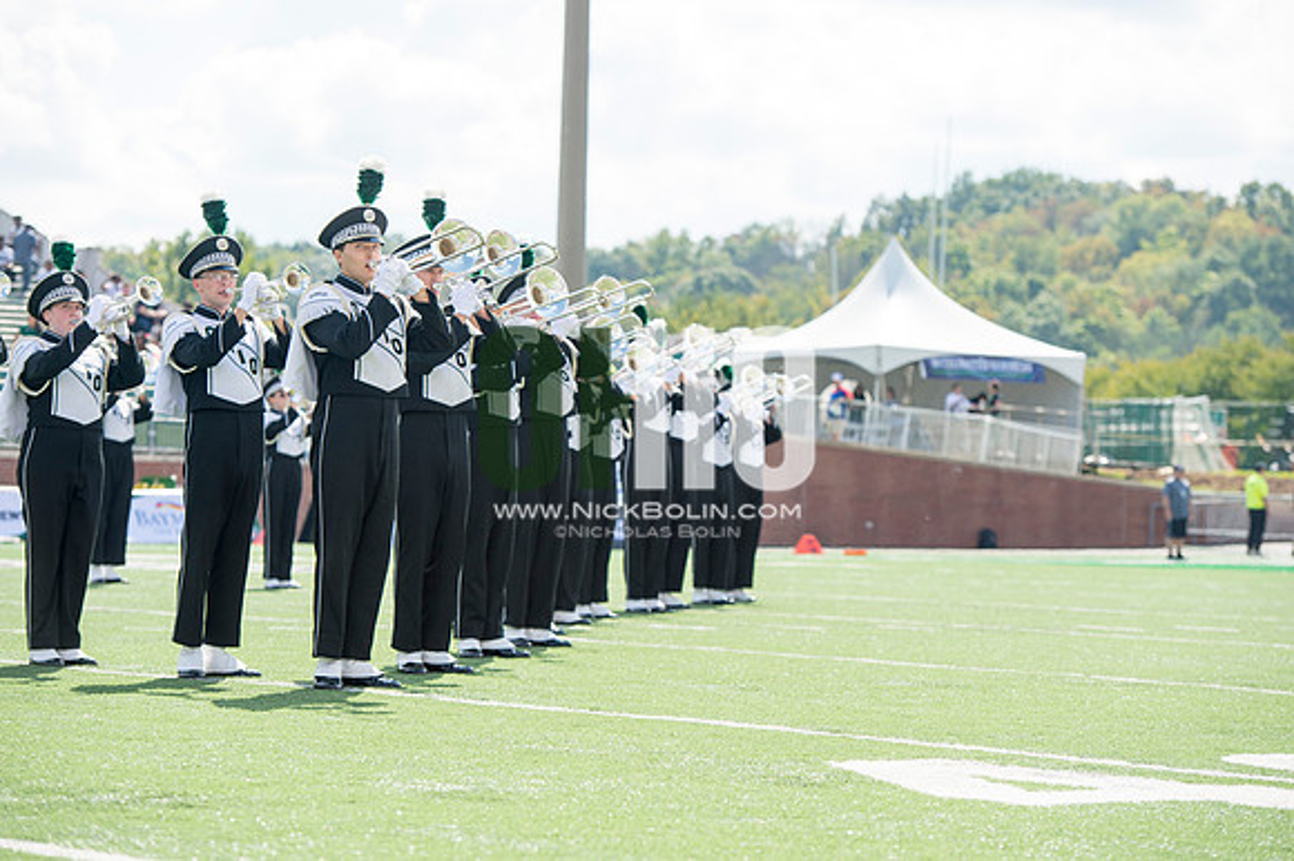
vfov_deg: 11.8
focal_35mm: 116
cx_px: 647
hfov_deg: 17.7
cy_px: 430
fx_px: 4167
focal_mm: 116
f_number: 4.5
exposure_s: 1/1000
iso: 200
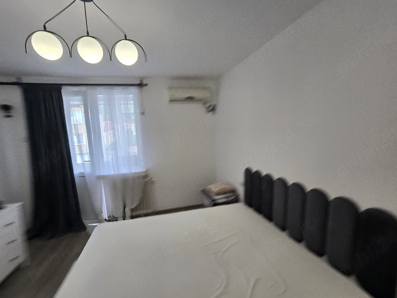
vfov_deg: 89.9
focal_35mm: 13
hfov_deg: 106.2
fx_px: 149
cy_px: 149
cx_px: 198
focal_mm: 2.2
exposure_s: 1/50.3
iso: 64
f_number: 2.2
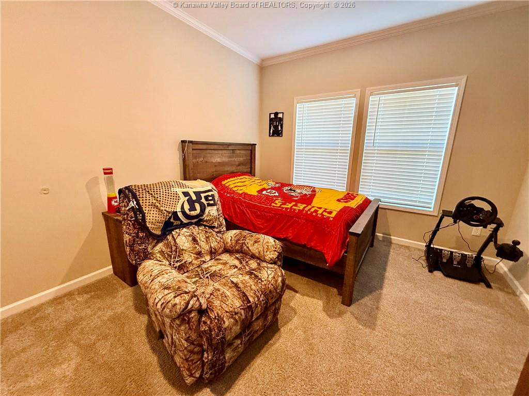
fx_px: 214
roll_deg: -1.5
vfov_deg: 85.7
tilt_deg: -13.0
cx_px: 264
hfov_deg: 102.1
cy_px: 198
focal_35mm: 14
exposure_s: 1/63
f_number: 2.2
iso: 400
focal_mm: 2.22
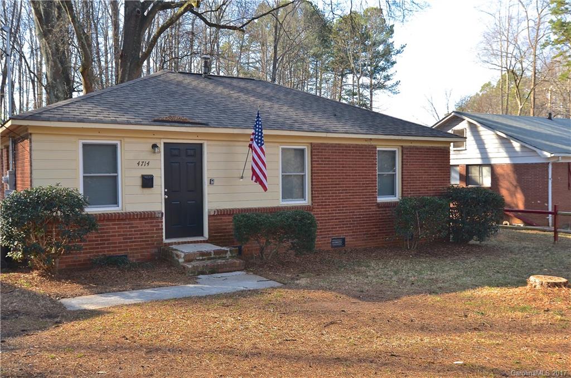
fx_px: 570
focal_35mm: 36
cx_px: 286
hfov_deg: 53.3
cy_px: 189
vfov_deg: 36.7
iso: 125
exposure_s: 1/125
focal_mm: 24
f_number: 5.6
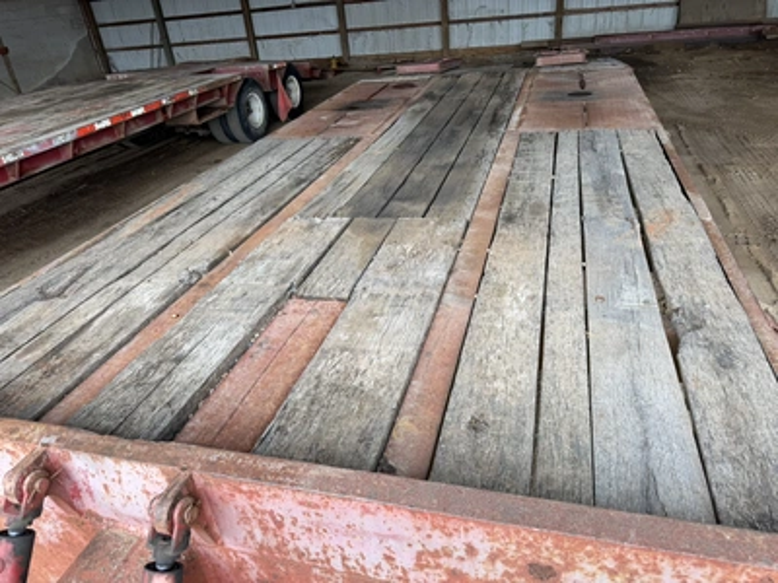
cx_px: 389
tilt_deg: -30.0
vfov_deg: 56.8
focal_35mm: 24
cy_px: 292
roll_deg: +4.5
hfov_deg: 71.6
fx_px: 539
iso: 64
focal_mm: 6.76
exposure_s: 1/121
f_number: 1.78
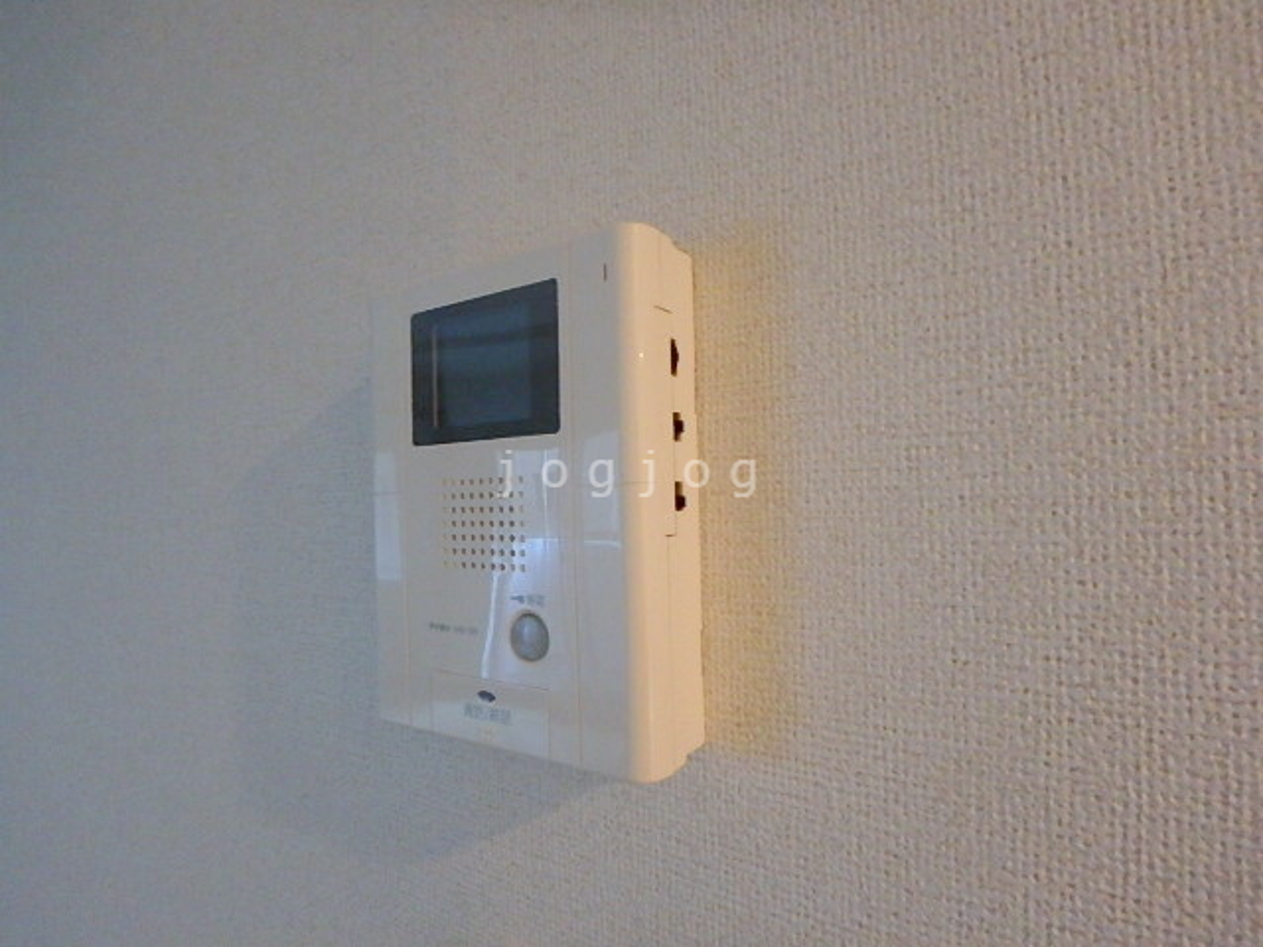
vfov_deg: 63.4
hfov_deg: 79.0
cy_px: 474
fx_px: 766
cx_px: 632
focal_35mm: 21
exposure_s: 1/15
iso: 800
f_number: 3.5
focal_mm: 3.7
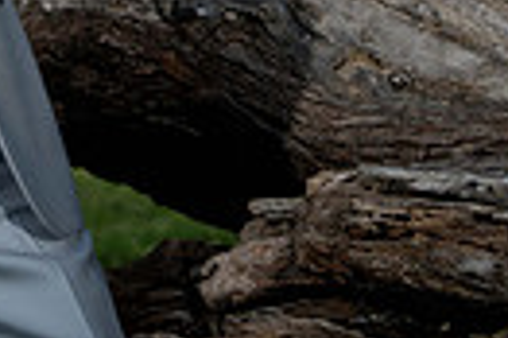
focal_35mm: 195
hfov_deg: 10.0
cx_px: -419
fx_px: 2748
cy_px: -387
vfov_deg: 6.8
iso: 200
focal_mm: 44
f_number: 2.2
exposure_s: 1/4000
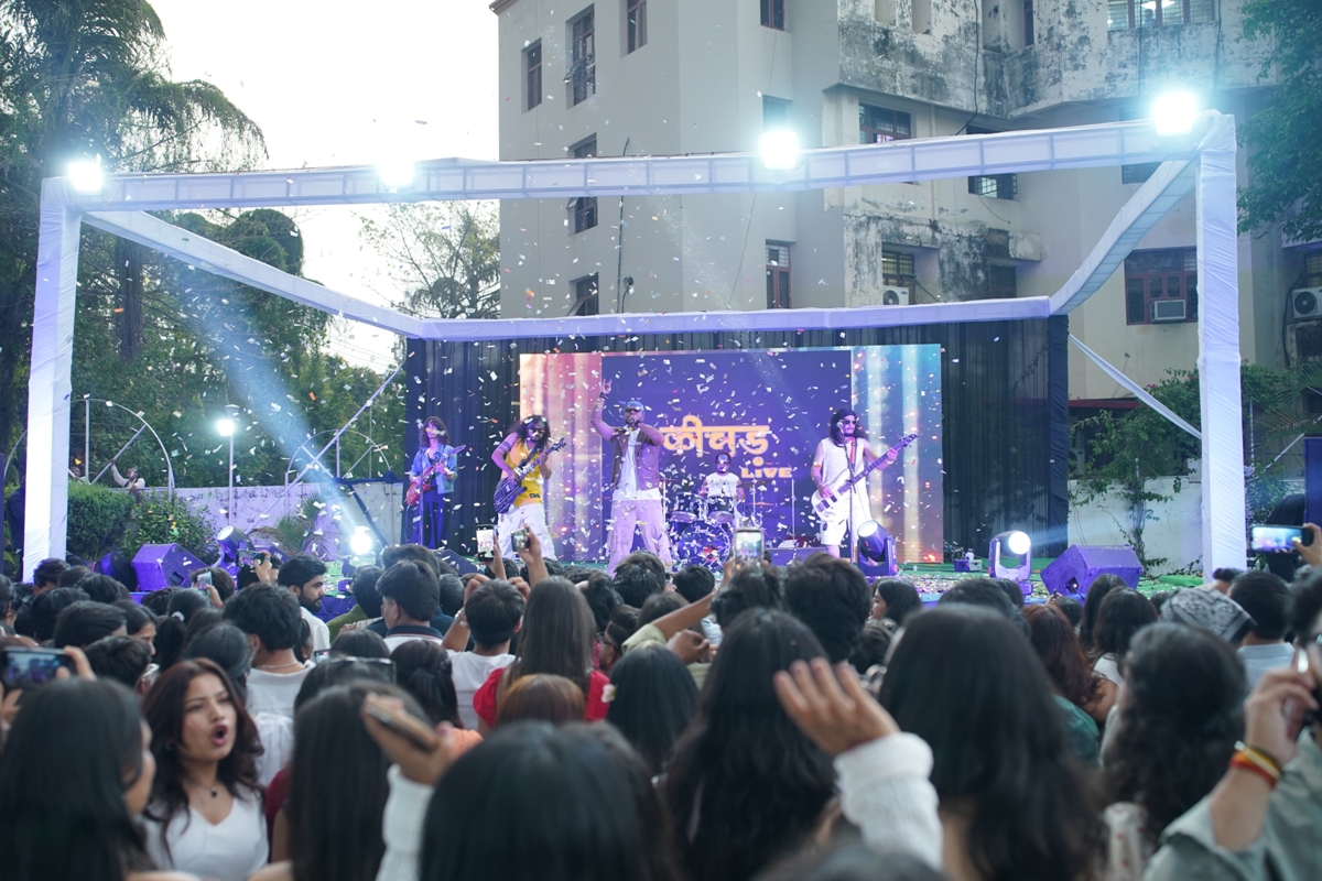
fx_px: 1285
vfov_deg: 37.9
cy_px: 440
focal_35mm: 35
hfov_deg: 54.4
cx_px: 661
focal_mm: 35
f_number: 3.2
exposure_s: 1/100
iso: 1000
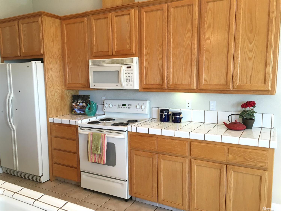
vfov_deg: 48.2
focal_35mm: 29
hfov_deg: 61.7
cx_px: 140
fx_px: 235
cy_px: 106
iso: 25
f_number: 2.2
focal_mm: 4.15
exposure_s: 1/30
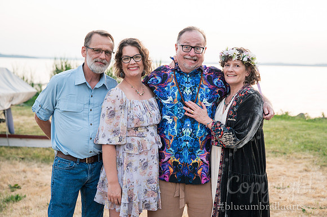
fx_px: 527
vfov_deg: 23.4
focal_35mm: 58
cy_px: 108
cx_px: 164
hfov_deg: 34.5
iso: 2500
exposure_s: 1/200
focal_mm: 58
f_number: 3.5
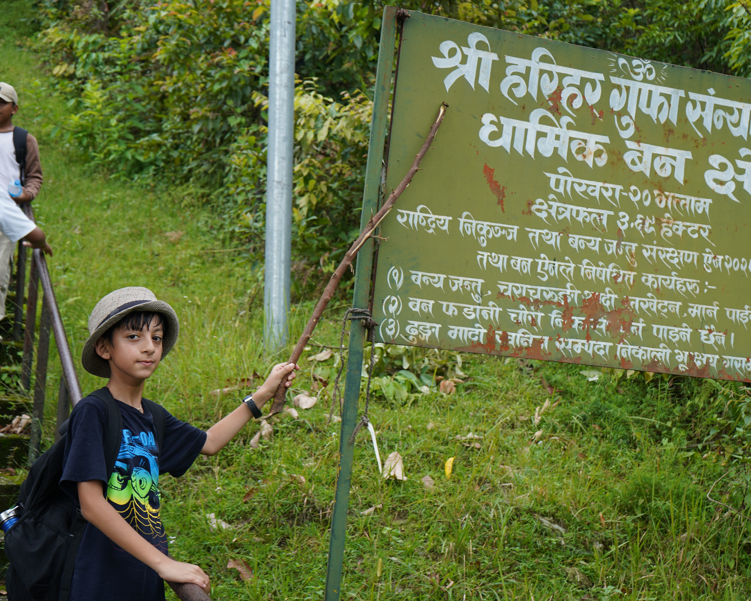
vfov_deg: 28.6
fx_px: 1178
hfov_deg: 35.3
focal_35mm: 53
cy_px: 300
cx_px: 416
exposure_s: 1/80
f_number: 5.6
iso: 100
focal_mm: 47
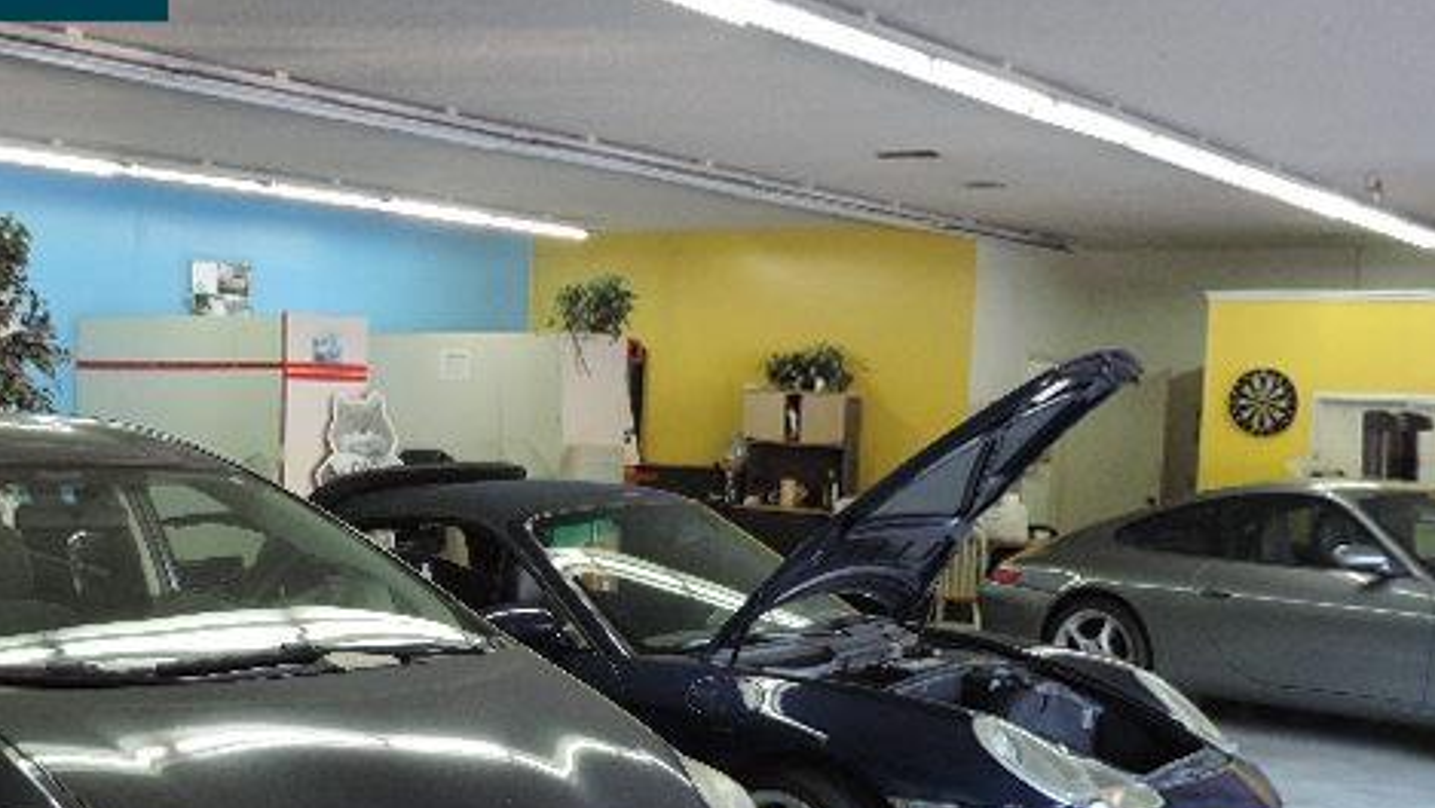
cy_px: 603
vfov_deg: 22.9
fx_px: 1979
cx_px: 535
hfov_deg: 39.6
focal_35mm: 52
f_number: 3.3
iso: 400
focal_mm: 6.2
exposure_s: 1/40
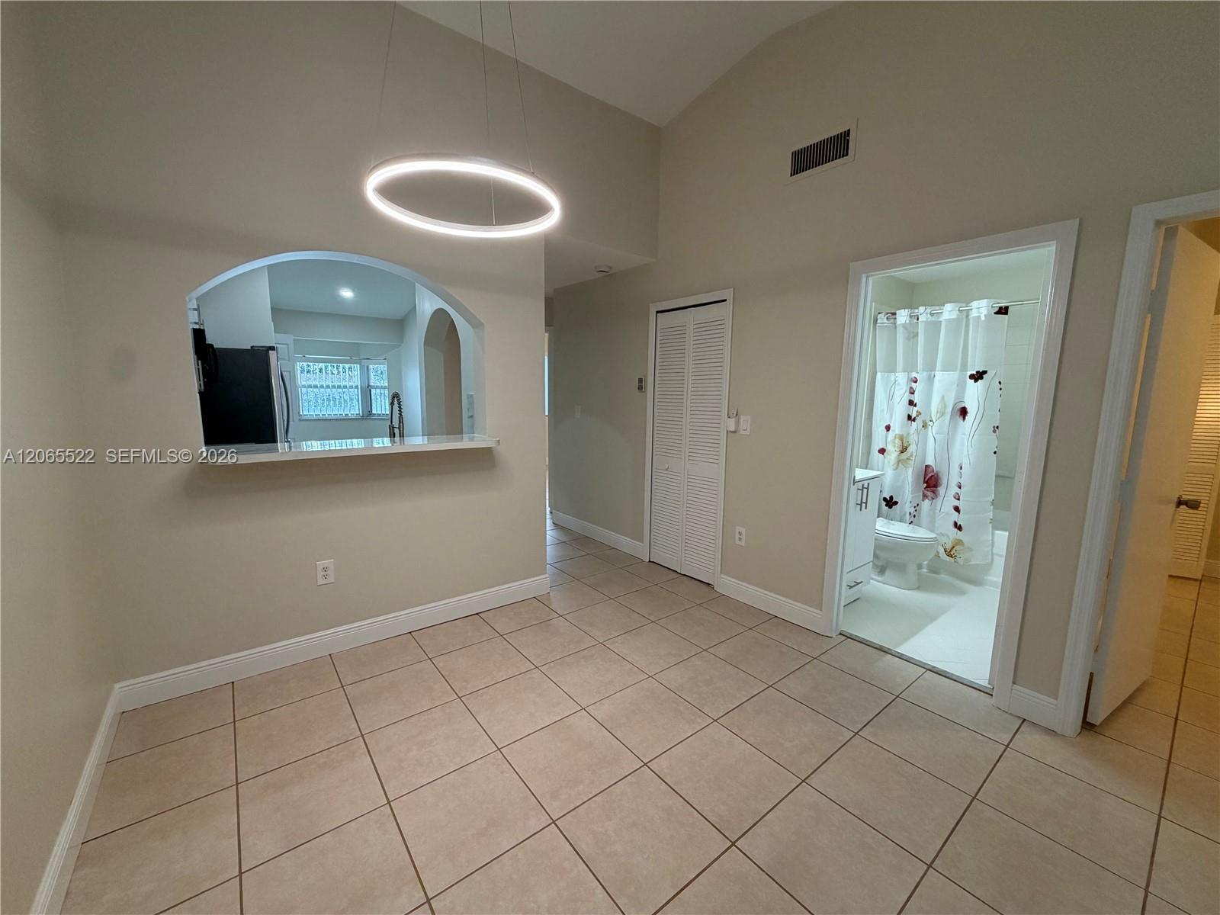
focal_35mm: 14
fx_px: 493
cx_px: 610
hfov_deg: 102.1
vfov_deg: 85.7
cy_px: 458
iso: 160
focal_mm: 2.22
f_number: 2.2
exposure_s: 1/65
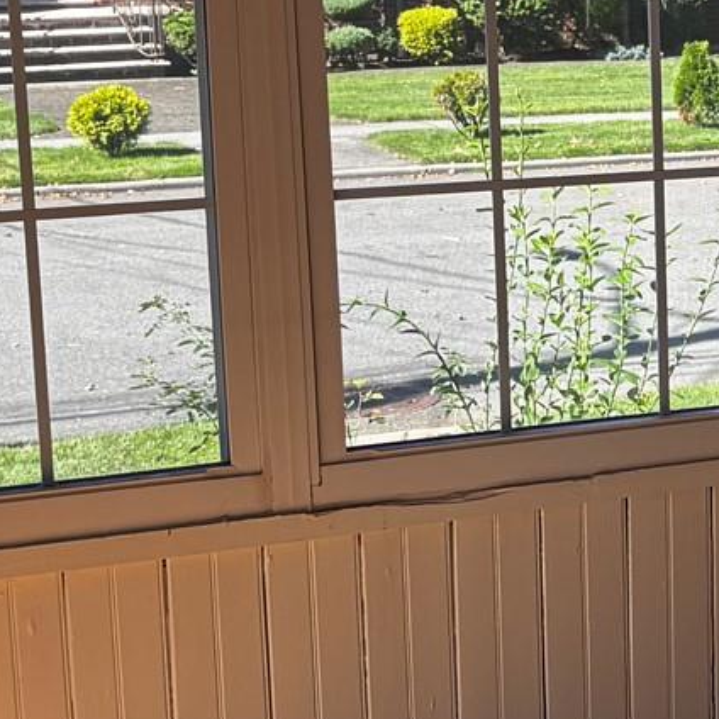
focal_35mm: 111
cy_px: 337
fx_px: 2608
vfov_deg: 15.7
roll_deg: -0.6
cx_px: 994
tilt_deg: -10.8
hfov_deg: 14.8
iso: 50
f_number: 1.6
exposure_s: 1/416
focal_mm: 5.96
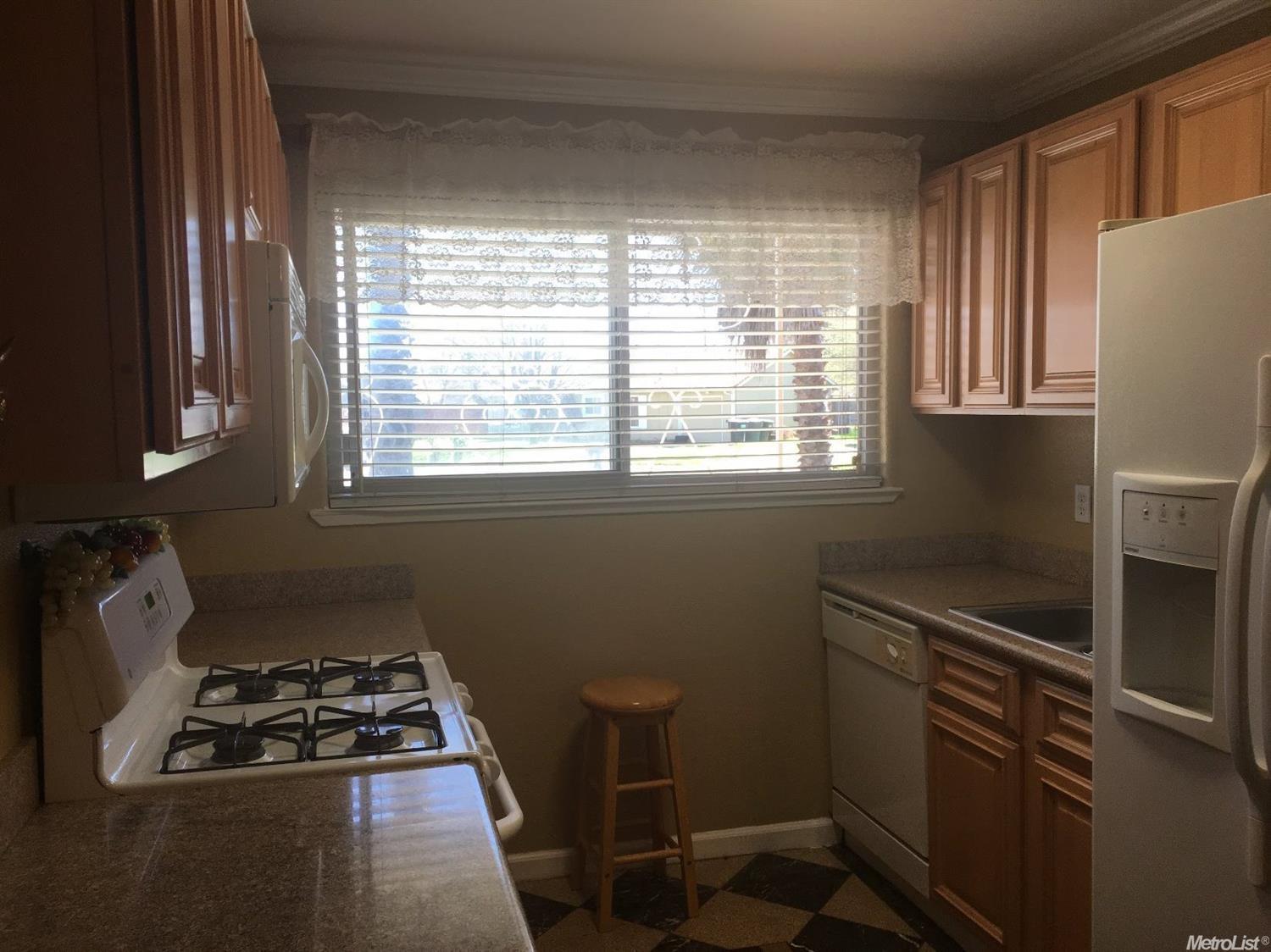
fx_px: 1064
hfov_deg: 61.7
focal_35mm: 29
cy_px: 476
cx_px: 636
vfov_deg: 48.2
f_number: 2.2
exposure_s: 1/100
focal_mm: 4.15
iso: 40
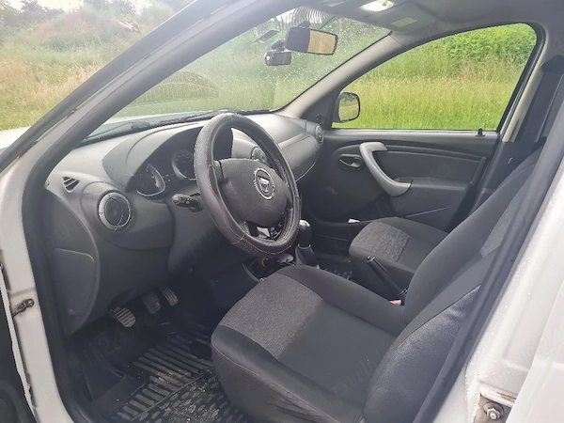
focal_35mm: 26
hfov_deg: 67.3
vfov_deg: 53.1
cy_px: 212
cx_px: 282
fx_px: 424
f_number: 1.8
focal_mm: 5.4
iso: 200
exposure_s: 1/100
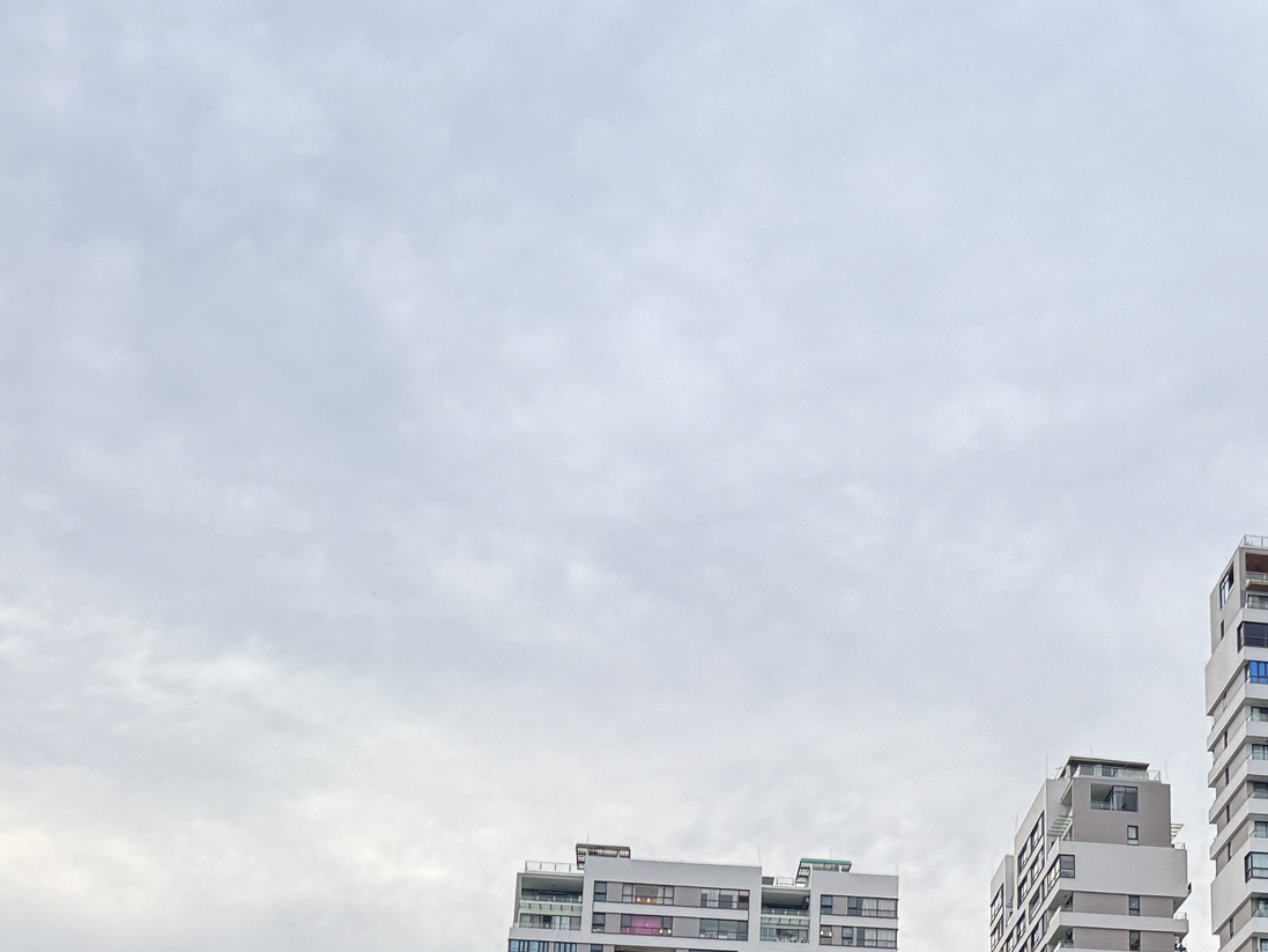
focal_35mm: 56
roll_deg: +0.5
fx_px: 2052
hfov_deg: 32.8
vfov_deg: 24.8
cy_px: 961
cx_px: 1107
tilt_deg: +16.2
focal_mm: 6.76
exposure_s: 1/63
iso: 200
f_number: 1.78
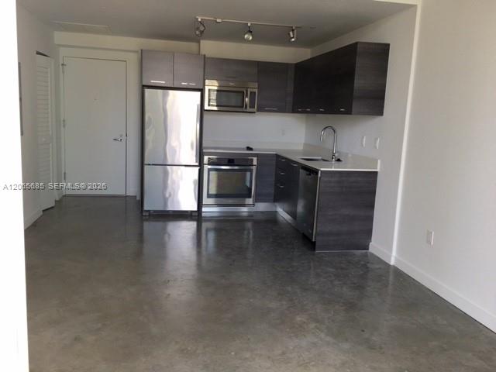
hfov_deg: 61.7
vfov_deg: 48.2
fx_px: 416
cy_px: 186
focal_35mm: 29
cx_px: 248
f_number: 2.2
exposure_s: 1/60
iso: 25
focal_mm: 4.15
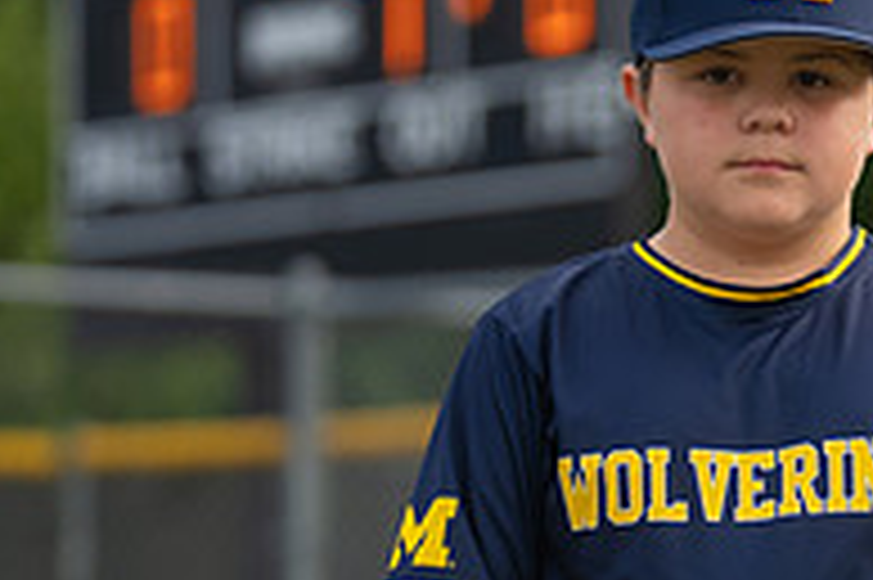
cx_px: 783
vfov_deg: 4.5
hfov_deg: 6.8
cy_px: 380
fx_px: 7317
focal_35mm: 302
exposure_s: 1/320
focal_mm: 101
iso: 160
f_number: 2.8
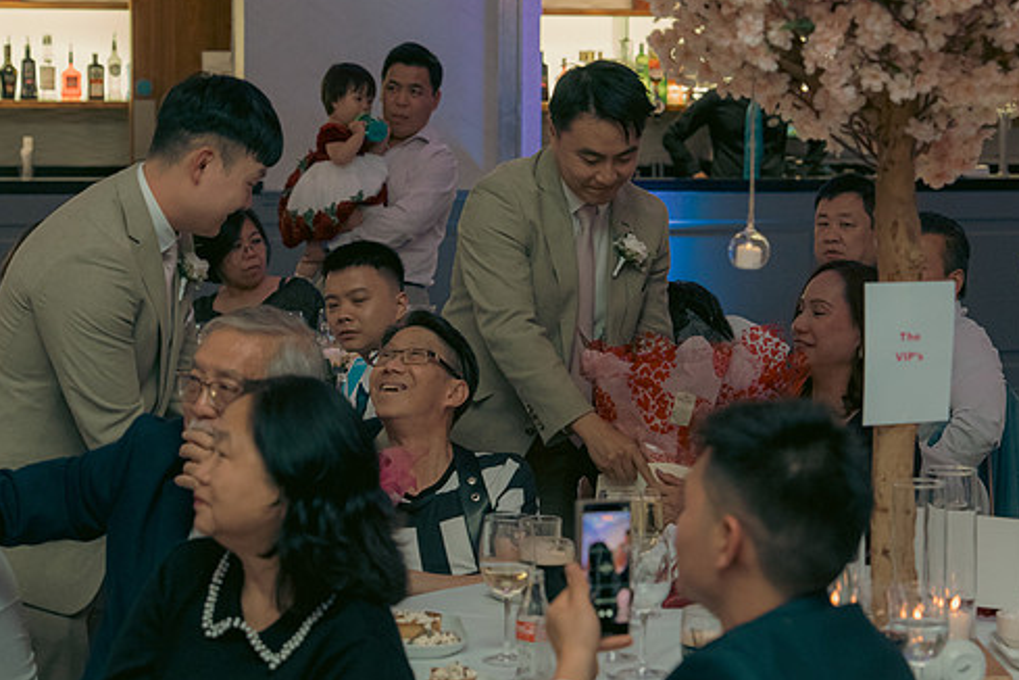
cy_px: 322
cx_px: 550
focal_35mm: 108
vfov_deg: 12.7
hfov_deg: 18.9
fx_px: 3057
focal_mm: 61
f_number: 3.5
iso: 2500
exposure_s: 1/160
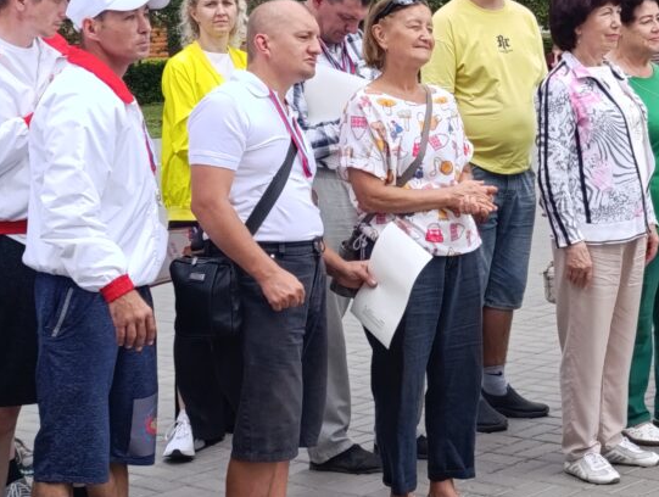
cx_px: 601
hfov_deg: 21.9
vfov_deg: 17.0
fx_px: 1660
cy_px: 192
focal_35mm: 87
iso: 50
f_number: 1.6
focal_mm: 6.14
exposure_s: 1/209
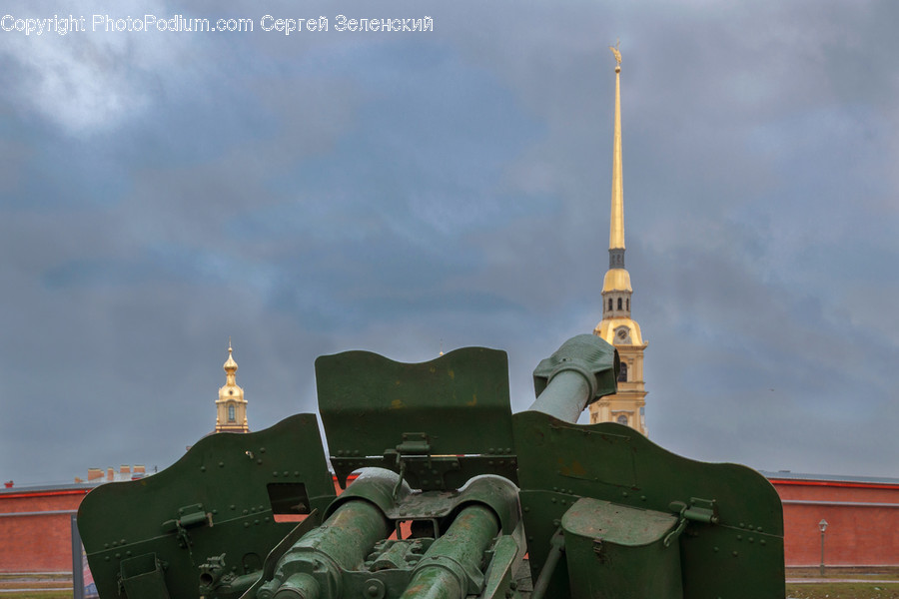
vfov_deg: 28.9
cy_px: 300
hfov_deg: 42.3
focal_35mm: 46
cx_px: 450
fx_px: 1161
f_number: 8
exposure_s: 1/40
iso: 200
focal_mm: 31
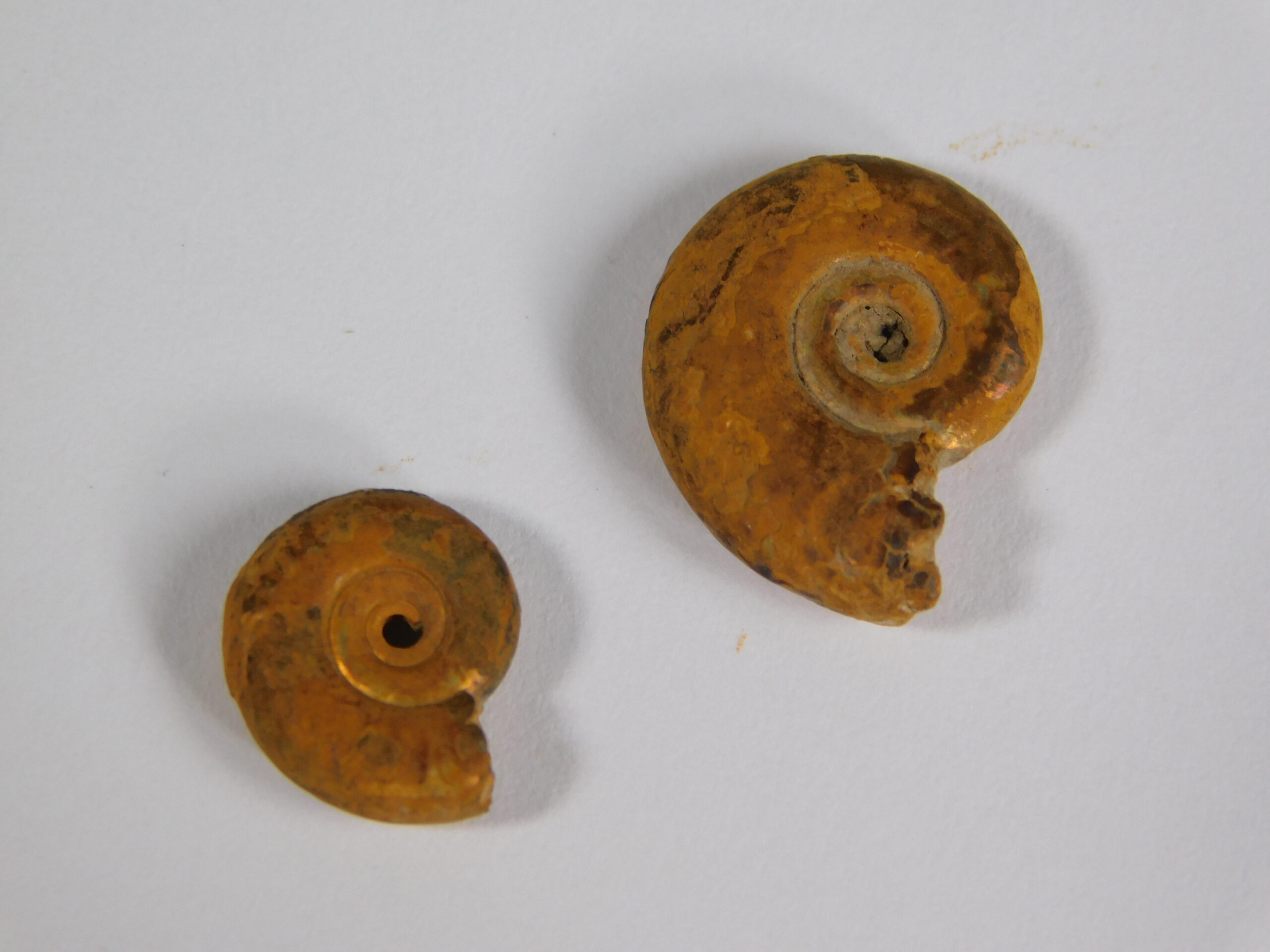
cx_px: 635
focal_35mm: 202
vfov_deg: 7.4
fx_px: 7411
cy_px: 476
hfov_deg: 9.8
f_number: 5.4
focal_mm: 35.9
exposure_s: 1/125
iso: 125
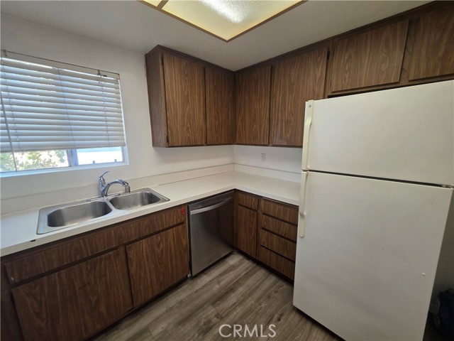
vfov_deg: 89.9
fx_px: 170
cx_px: 227
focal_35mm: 13
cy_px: 170
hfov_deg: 106.2
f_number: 1.9
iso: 160
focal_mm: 2.2
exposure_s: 1/120
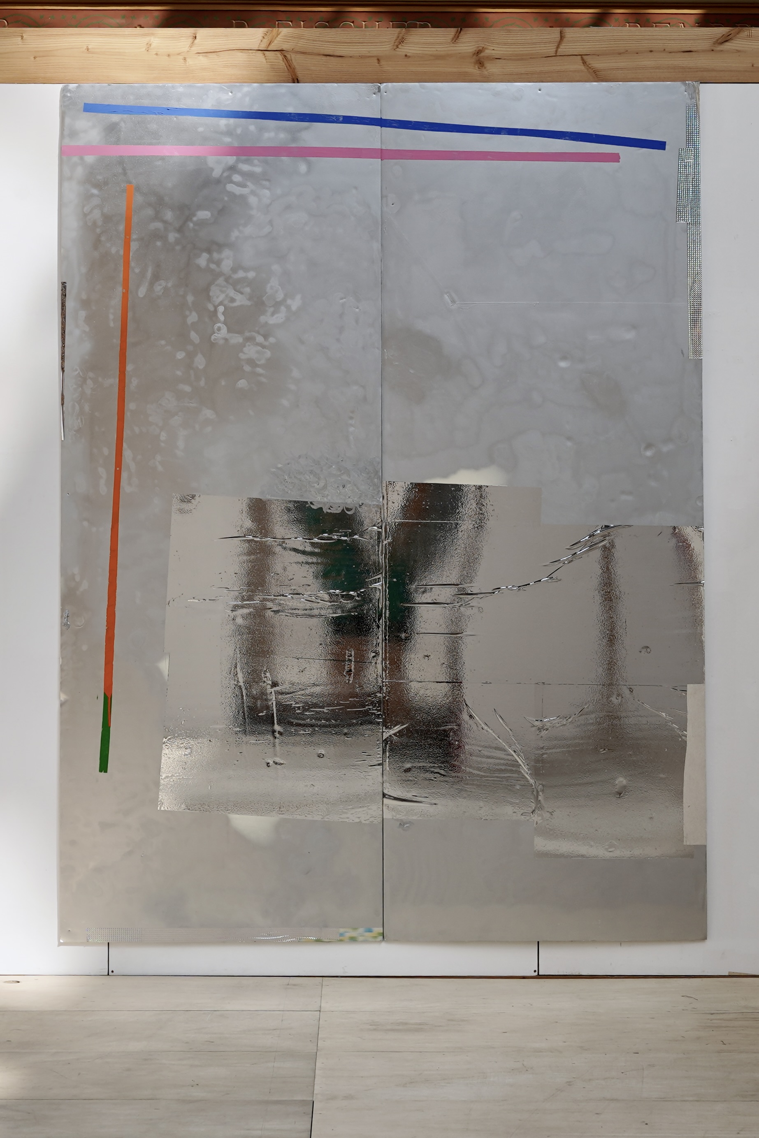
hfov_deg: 36.9
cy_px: 569
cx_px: 380
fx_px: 1138
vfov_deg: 53.1
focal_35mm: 36
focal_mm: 36
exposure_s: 1/320
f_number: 7.1
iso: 100
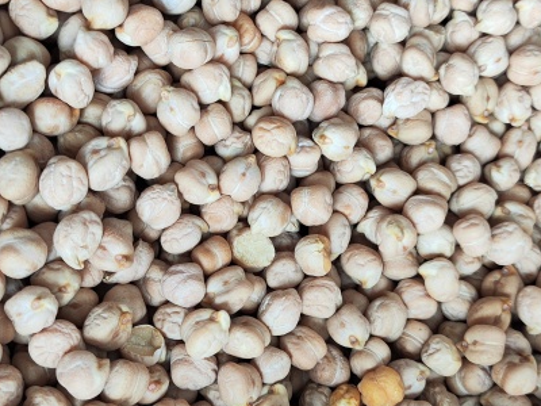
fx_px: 750
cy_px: 179
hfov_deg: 39.6
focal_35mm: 48
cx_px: 230
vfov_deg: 30.2
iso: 65
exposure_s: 1/50
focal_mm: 4.68
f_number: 1.8
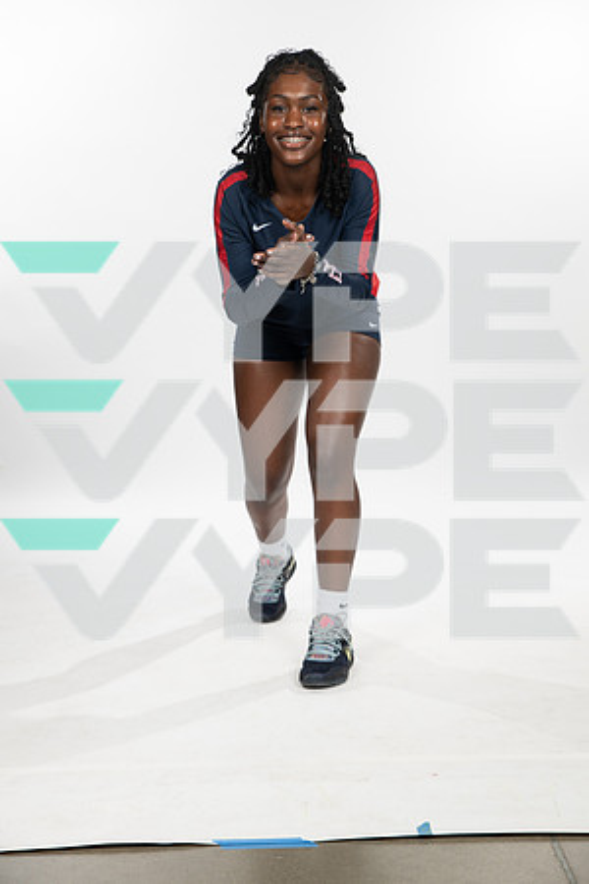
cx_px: 294
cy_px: 442
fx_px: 1595
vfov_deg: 31.0
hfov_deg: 20.9
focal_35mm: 65
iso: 200
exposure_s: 1/250
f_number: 5.6
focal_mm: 65
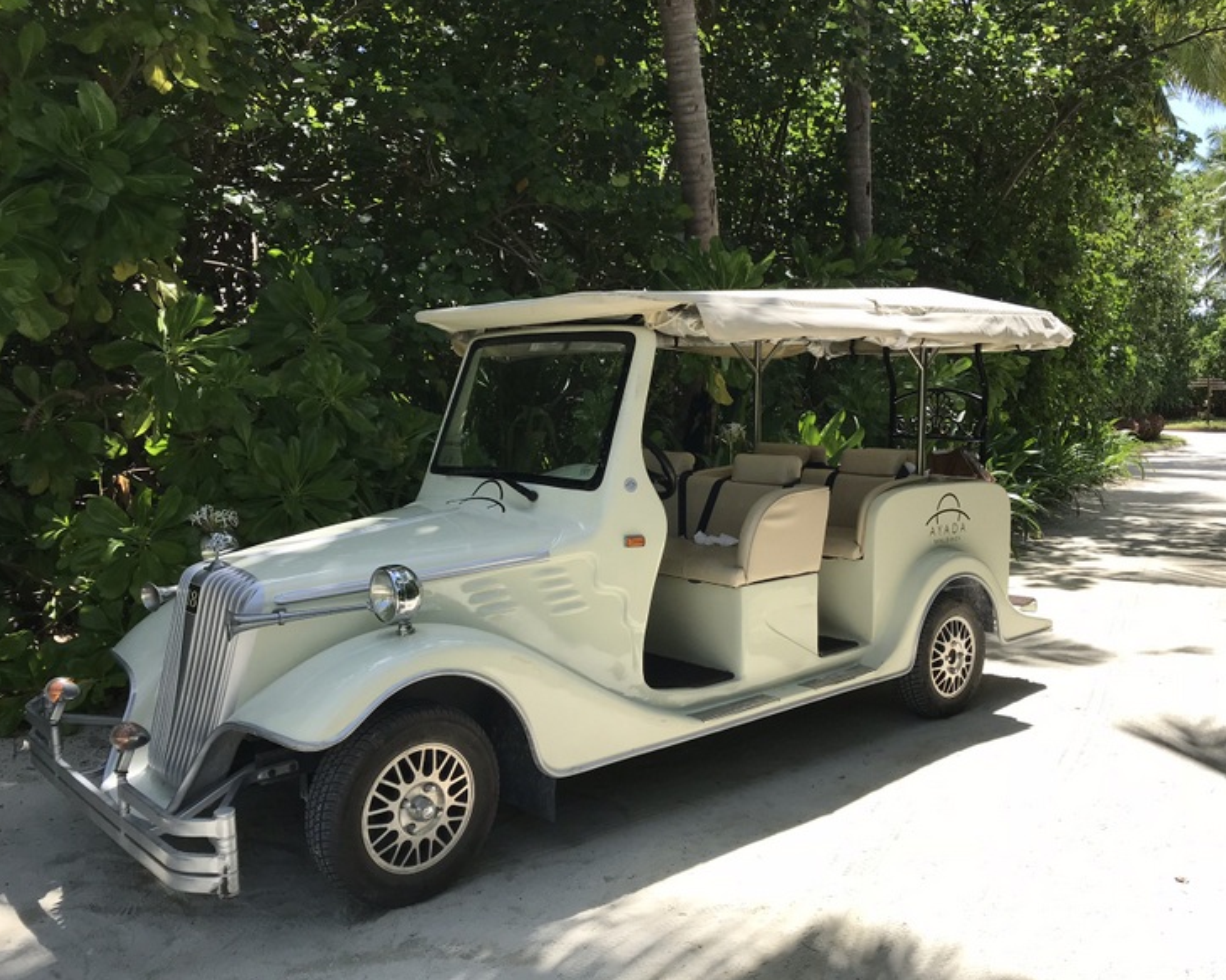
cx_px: 661
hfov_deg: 58.7
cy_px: 493
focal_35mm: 30
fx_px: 1088
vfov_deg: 48.5
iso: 20
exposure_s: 1/1100
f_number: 1.8
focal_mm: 3.99
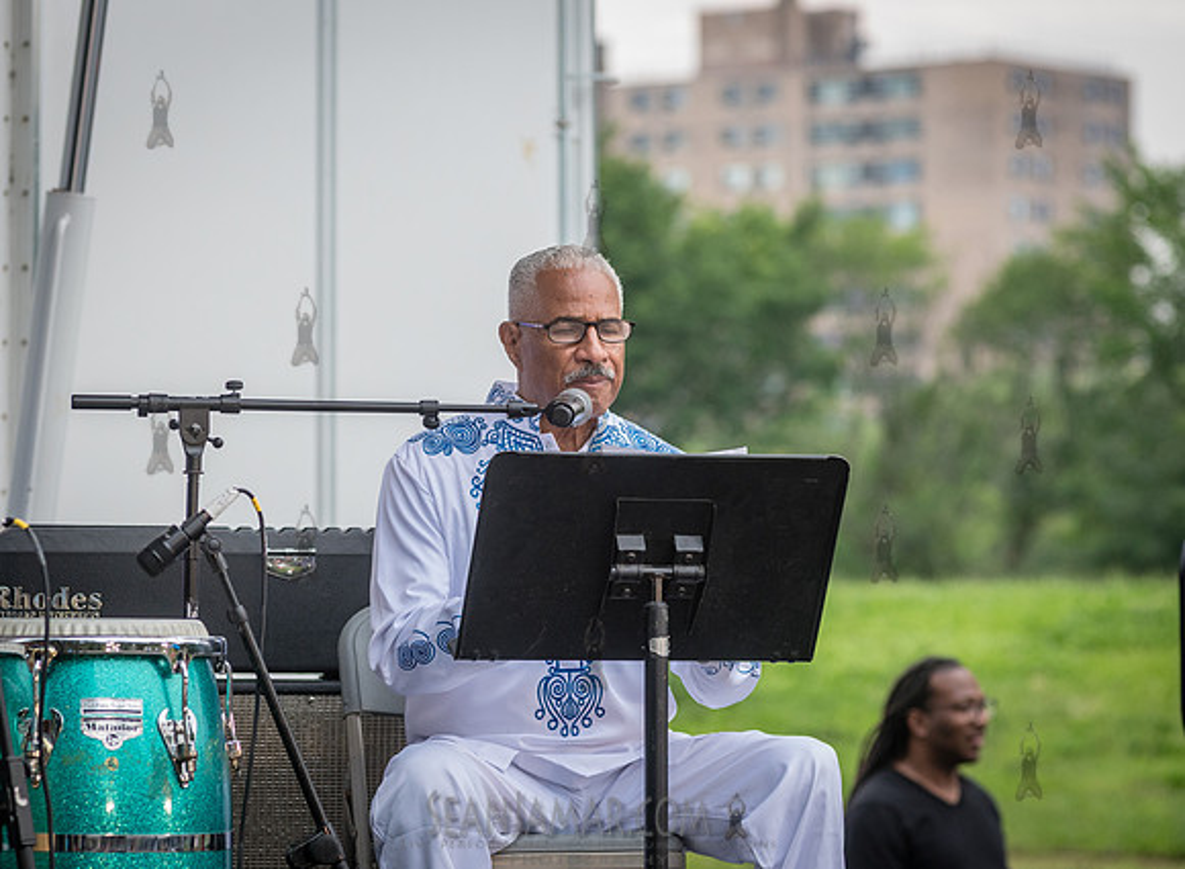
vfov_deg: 8.7
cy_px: 426
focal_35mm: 167
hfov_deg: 11.9
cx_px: 557
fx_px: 5685
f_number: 4.5
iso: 1000
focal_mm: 135
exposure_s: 1/500
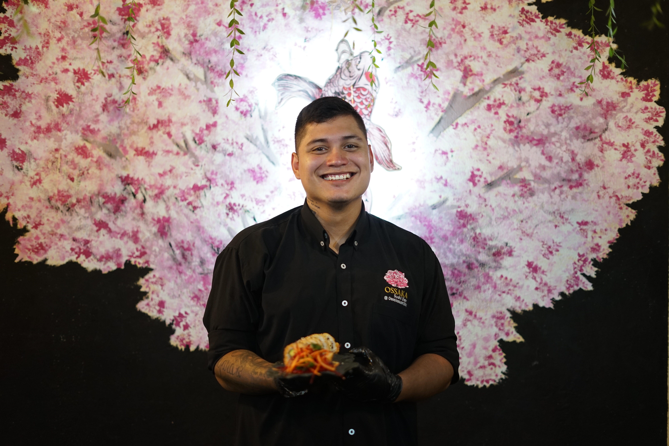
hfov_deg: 39.6
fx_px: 929
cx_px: 334
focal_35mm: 50
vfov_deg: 27.0
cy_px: 223
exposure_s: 1/60
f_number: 1.8
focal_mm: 50
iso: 1000
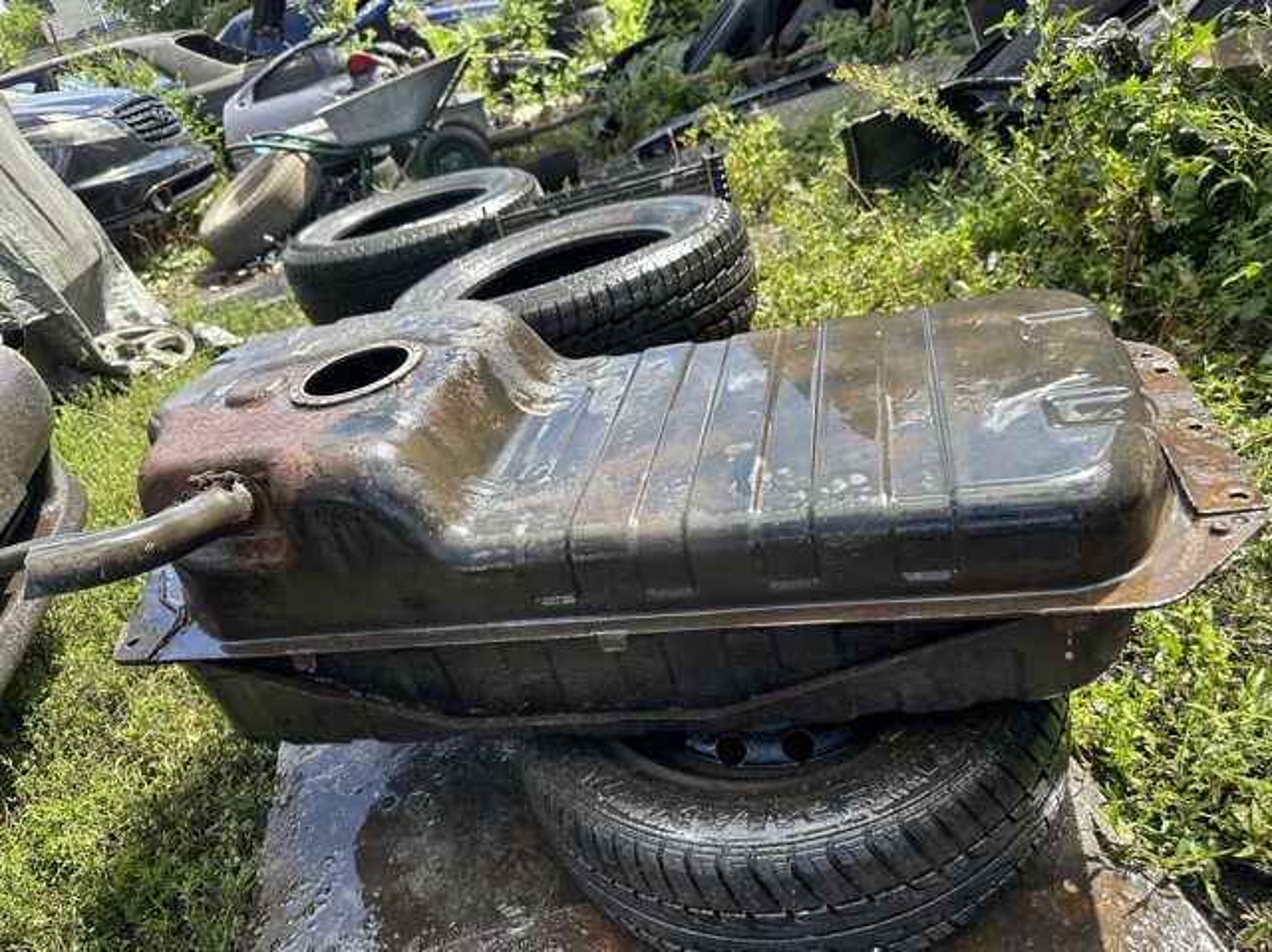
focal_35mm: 24
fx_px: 881
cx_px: 636
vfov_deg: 56.8
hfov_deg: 71.6
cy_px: 476
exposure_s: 1/887
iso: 80
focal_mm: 6.86
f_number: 1.78
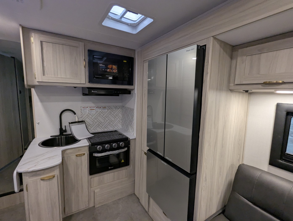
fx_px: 136
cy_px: 110
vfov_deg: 78.2
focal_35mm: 16
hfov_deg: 94.4
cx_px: 146
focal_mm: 2.35
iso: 217
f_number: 2.2
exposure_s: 1/47.4
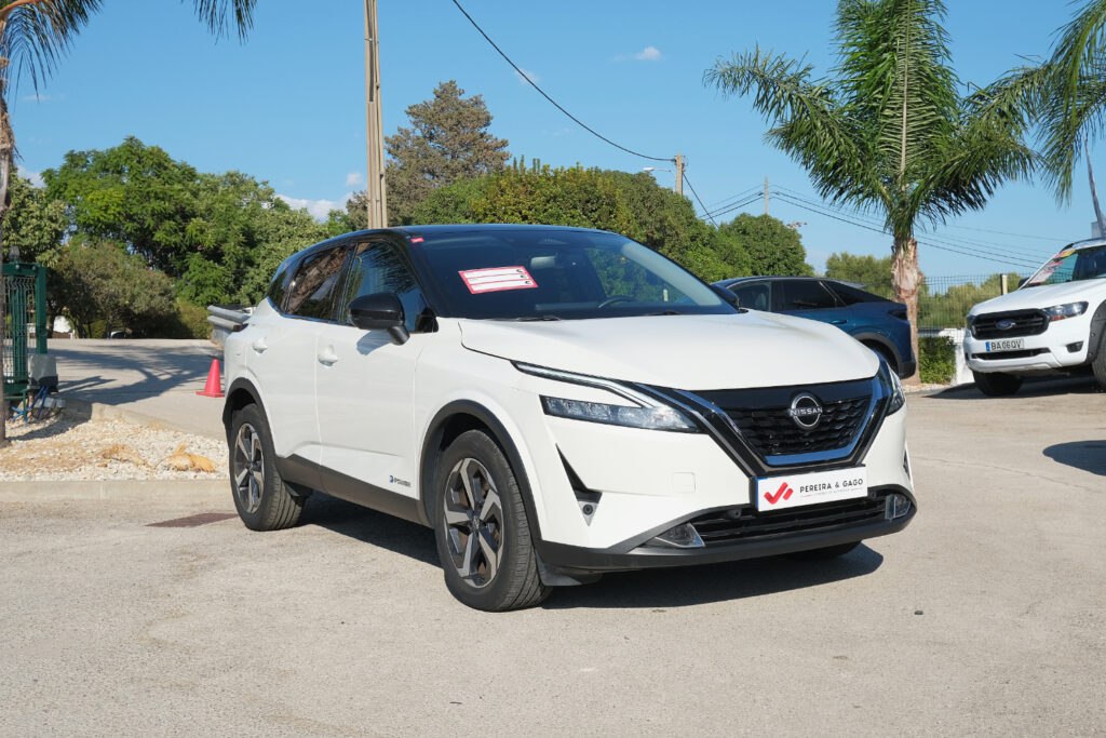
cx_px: 553
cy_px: 369
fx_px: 1321
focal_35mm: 43
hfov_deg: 45.4
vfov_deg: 31.2
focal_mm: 28.8
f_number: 9
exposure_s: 1/320
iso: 160
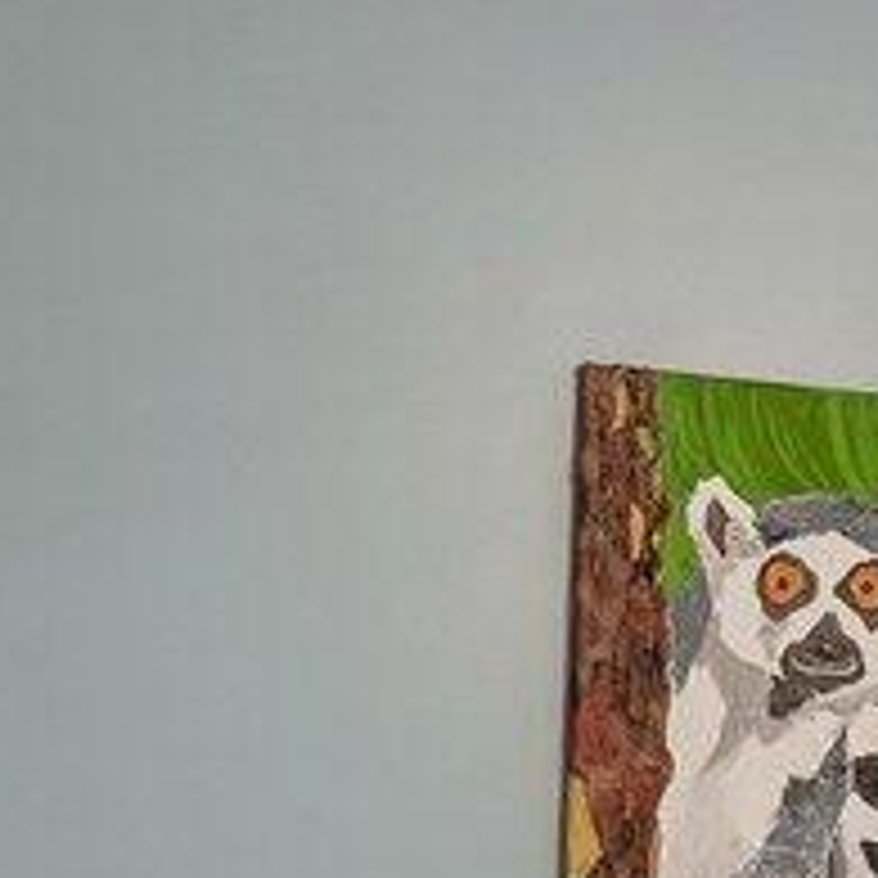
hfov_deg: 10.8
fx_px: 3587
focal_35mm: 125
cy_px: 988
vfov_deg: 13.6
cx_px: 2386
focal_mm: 14
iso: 320
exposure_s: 1/5
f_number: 11
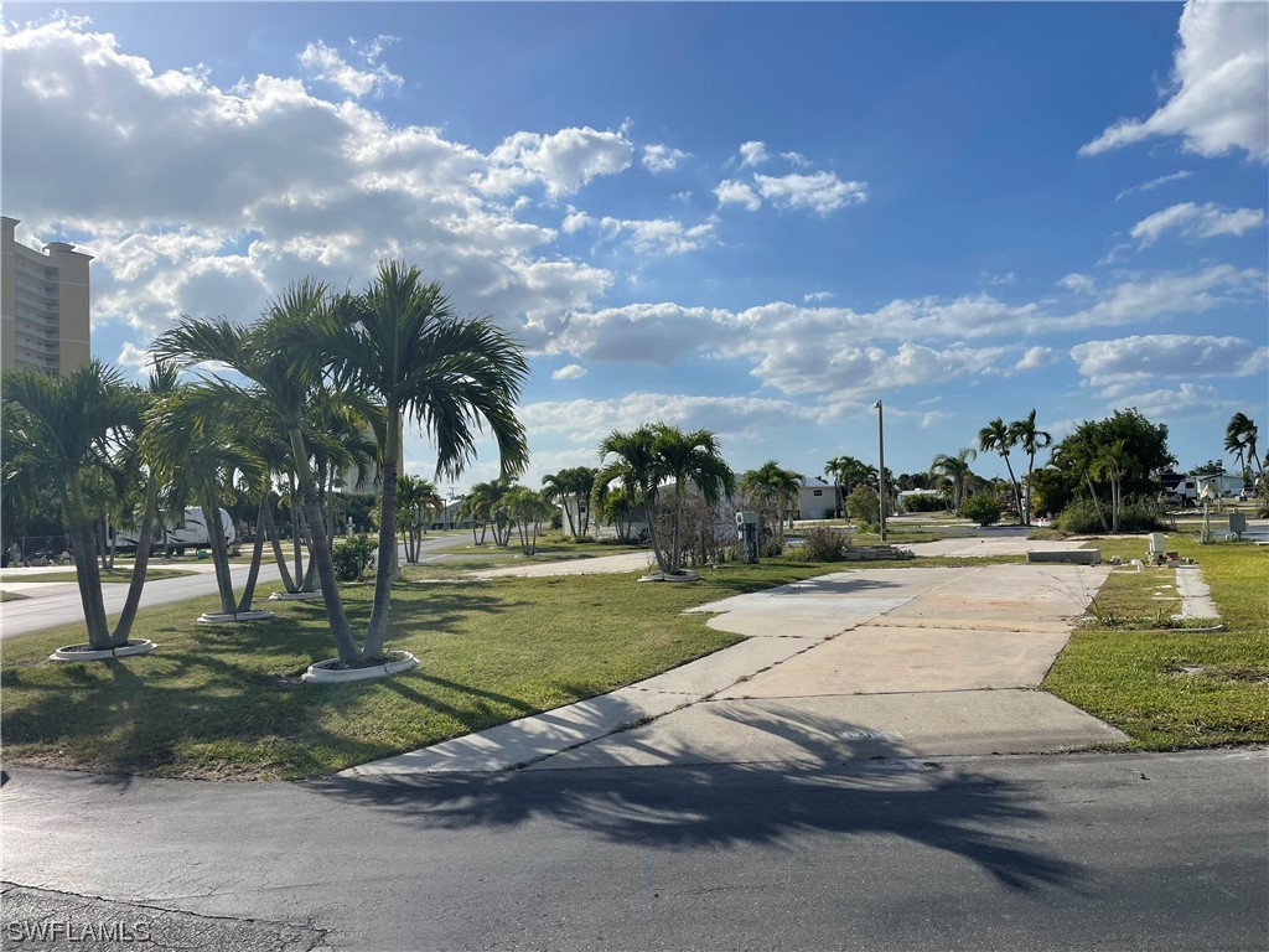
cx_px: 634
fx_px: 953
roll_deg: +2.9
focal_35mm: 26
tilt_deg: +3.4
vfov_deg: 53.1
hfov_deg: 67.3
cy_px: 476
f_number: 1.6
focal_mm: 4.2
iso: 32
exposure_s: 1/7813
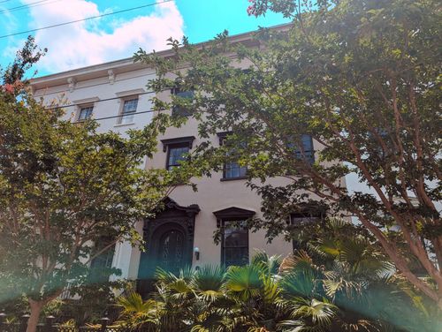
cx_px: 221
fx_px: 307
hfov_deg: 71.5
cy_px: 166
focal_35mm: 24
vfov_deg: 56.9
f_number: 1.85
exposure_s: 1/2976
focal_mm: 6.81
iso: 37
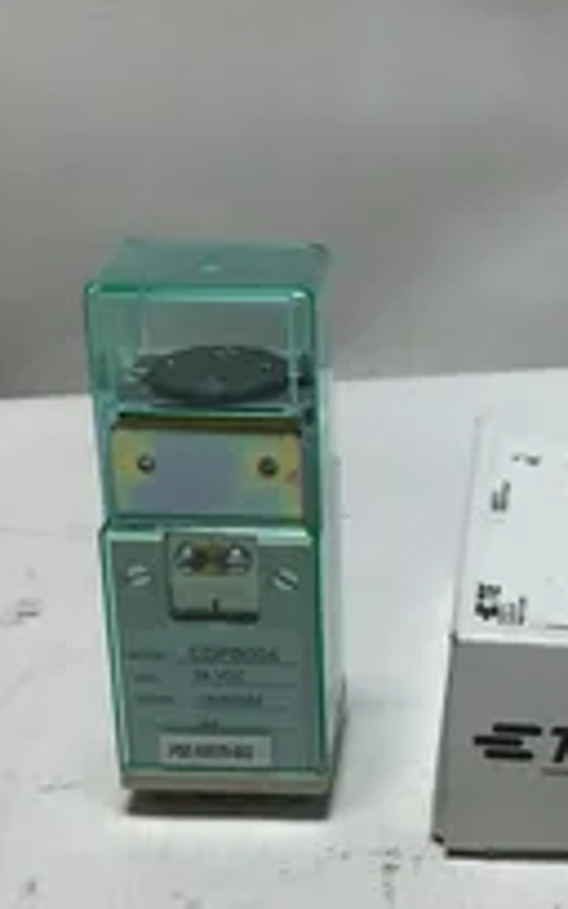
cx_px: 430
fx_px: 1586
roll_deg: +0.5
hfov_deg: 20.1
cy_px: 576
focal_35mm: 64
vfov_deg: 31.8
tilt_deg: -26.9
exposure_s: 1/283
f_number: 2.4
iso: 25
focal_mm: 3.3
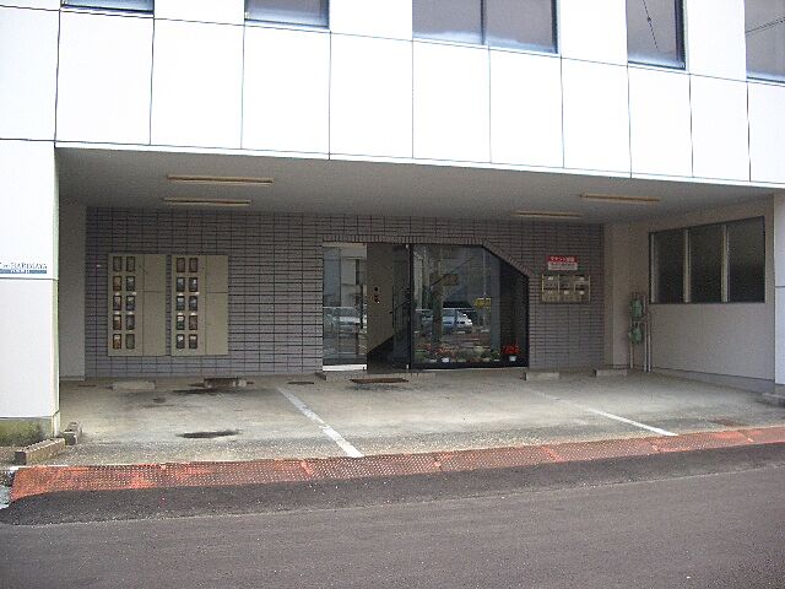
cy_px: 294
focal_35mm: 35
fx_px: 794
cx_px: 392
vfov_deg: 40.7
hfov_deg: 52.6
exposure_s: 1/200
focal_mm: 5.8
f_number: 2.6
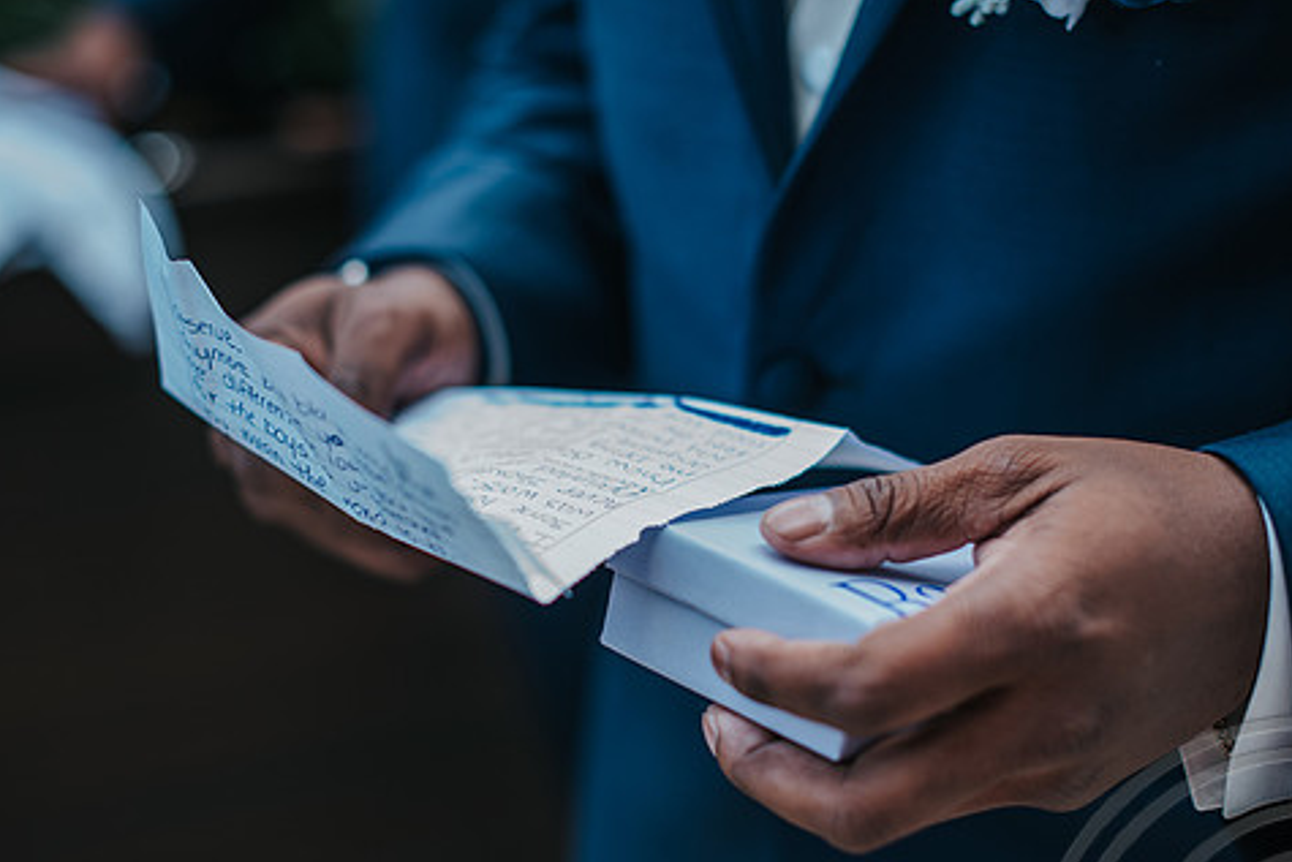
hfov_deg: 32.9
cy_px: 518
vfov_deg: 22.2
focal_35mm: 61
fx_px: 2190
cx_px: 609
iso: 320
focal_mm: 50
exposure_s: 1/640
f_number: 2.2
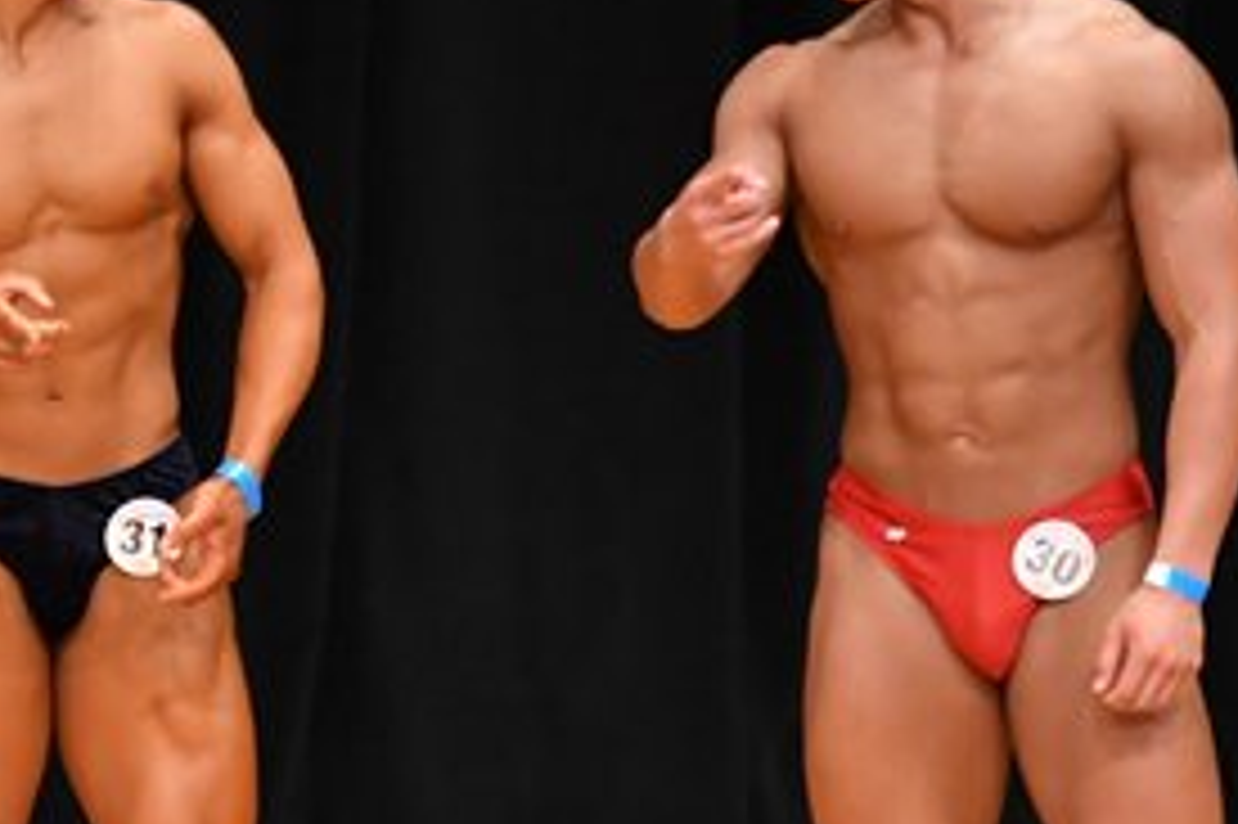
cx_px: -353
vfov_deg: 1.9
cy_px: 518
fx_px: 24675
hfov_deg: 2.9
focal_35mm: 718
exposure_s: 1/400
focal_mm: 170
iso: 4000
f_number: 5.6
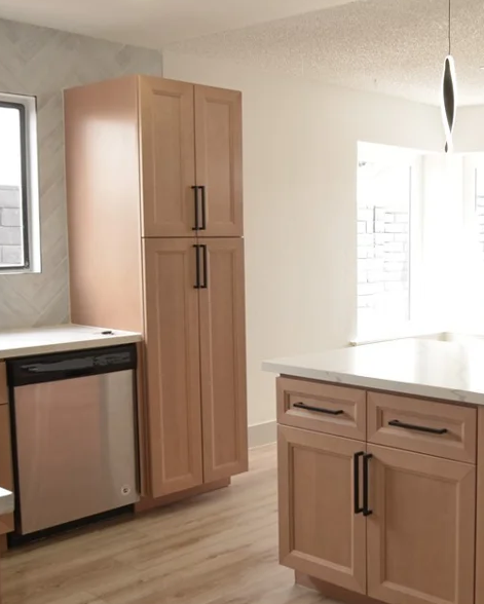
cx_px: 424
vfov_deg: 42.0
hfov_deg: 32.7
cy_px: 302
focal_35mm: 44
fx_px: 787
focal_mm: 18
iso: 200
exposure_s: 1/80
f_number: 4.5
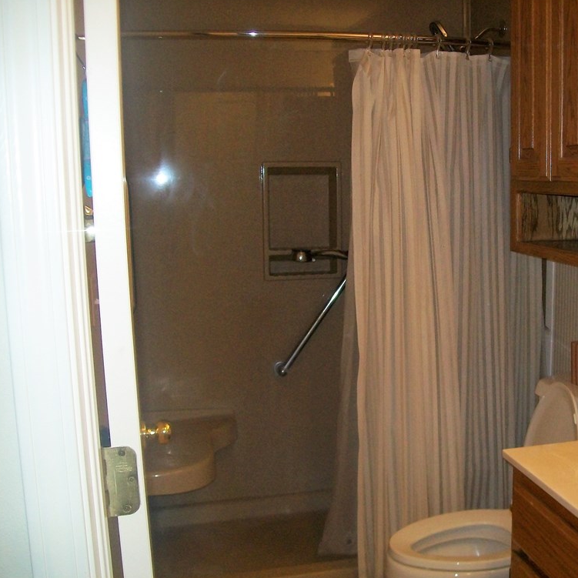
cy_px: 286
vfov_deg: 40.9
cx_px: 386
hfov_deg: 40.4
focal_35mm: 41
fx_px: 775
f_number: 2.7
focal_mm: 6.1
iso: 160
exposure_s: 1/60
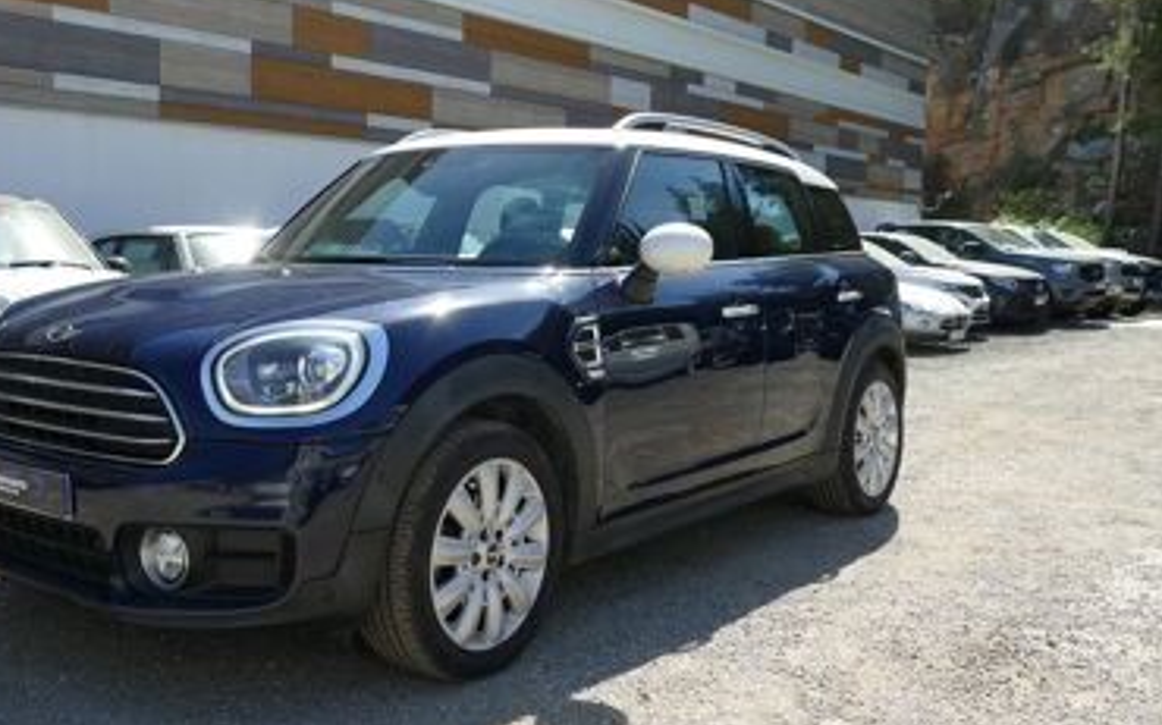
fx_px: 1171
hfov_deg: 52.0
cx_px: 411
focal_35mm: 37
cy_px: 355
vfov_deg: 34.4
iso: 125
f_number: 2.9
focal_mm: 10.11
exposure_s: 1/800
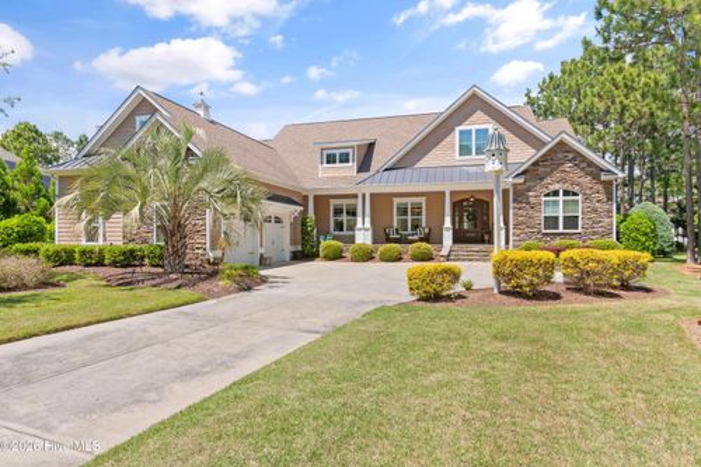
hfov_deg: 86.9
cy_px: 234
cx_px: 350
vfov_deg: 64.5
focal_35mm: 19
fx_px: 370
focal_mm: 13
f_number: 6.3
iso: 100
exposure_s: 1/160
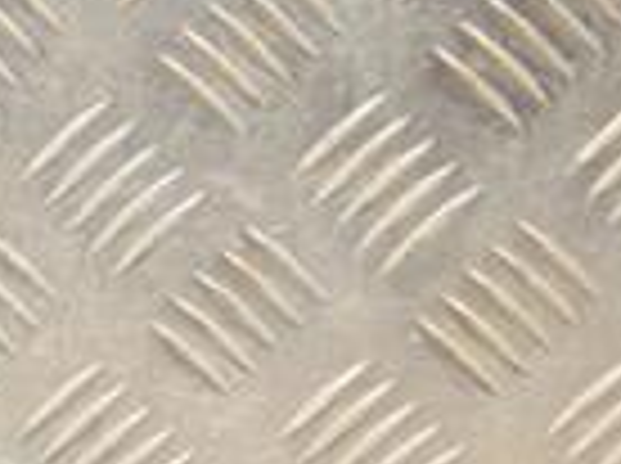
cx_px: -405
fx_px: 4495
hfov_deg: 7.7
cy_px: 793
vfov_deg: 5.8
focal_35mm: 251
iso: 800
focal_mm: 40
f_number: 4.8
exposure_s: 1/160
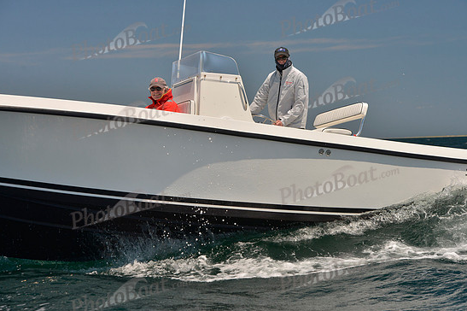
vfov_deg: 13.1
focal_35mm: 104
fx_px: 1348
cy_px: 151
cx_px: 236
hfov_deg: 19.7
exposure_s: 1/800
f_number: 9
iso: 400
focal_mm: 98
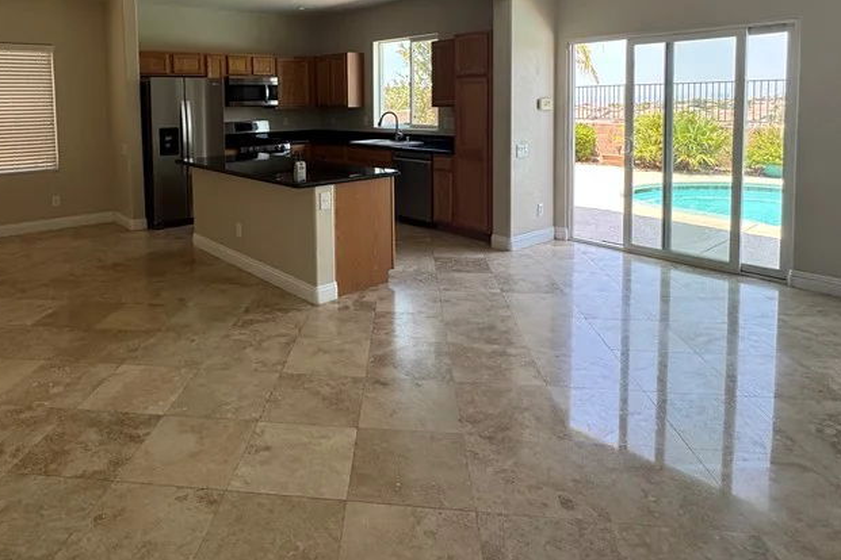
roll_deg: +1.6
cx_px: 326
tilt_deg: -5.9
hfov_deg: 72.8
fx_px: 561
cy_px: 139
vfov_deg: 50.9
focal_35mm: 24
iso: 40
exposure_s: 1/138
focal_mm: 2.22
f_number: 2.2
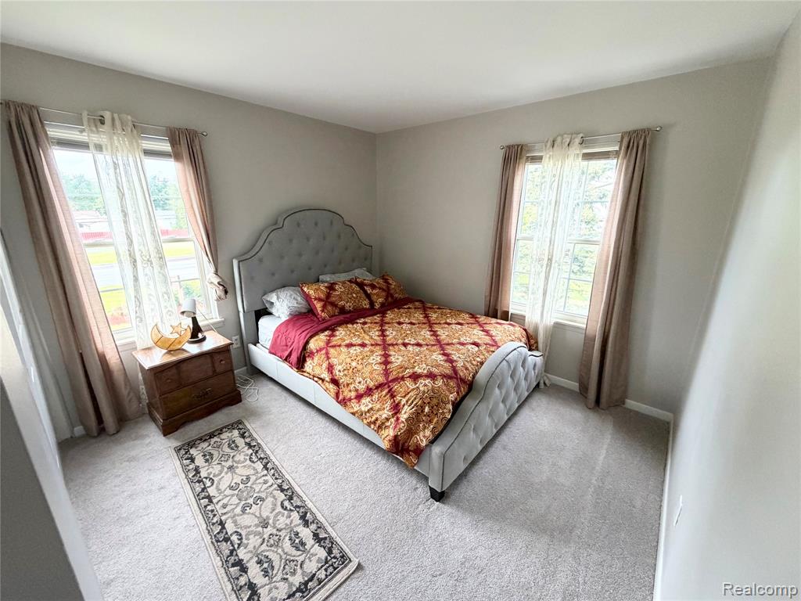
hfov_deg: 102.1
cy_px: 300
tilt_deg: -16.5
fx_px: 324
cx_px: 400
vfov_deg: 85.7
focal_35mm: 14
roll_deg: -0.3
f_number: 2.2
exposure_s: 1/121
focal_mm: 2.22
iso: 250
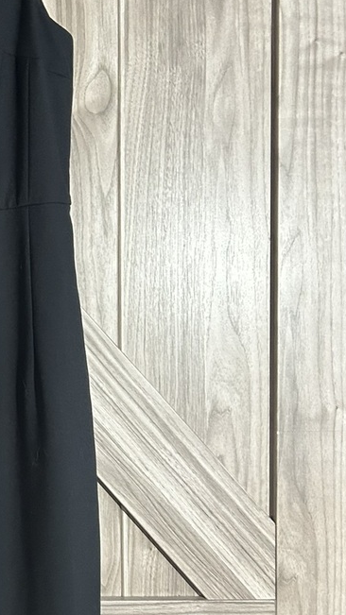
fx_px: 946
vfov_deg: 36.0
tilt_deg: -3.9
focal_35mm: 58
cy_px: 300
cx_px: -108
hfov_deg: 19.1
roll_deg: +1.9
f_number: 1.5
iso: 400
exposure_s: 1/60
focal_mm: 5.7
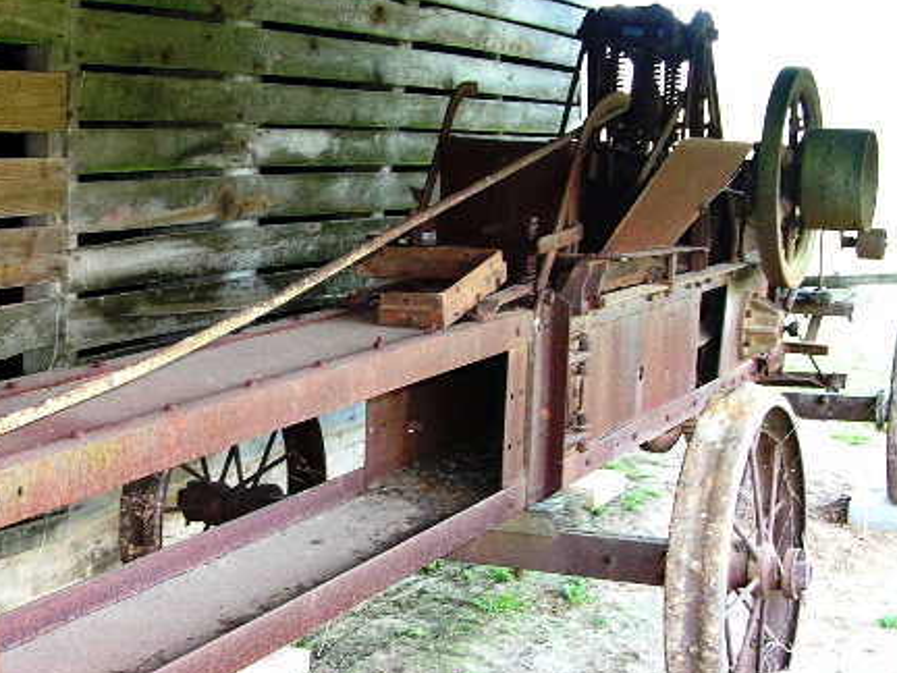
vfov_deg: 24.4
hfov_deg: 31.8
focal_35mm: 60
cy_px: 382
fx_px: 1555
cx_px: 259
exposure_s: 1/30
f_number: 2.8
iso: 100
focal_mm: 8.9
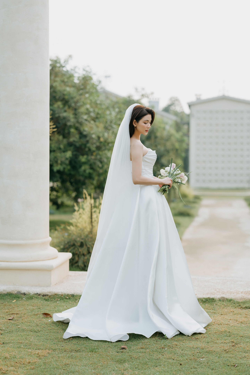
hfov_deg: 16.1
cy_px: 188
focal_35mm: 85
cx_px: 125
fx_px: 885
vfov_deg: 23.9
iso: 160
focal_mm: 85
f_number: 2.2
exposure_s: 1/640
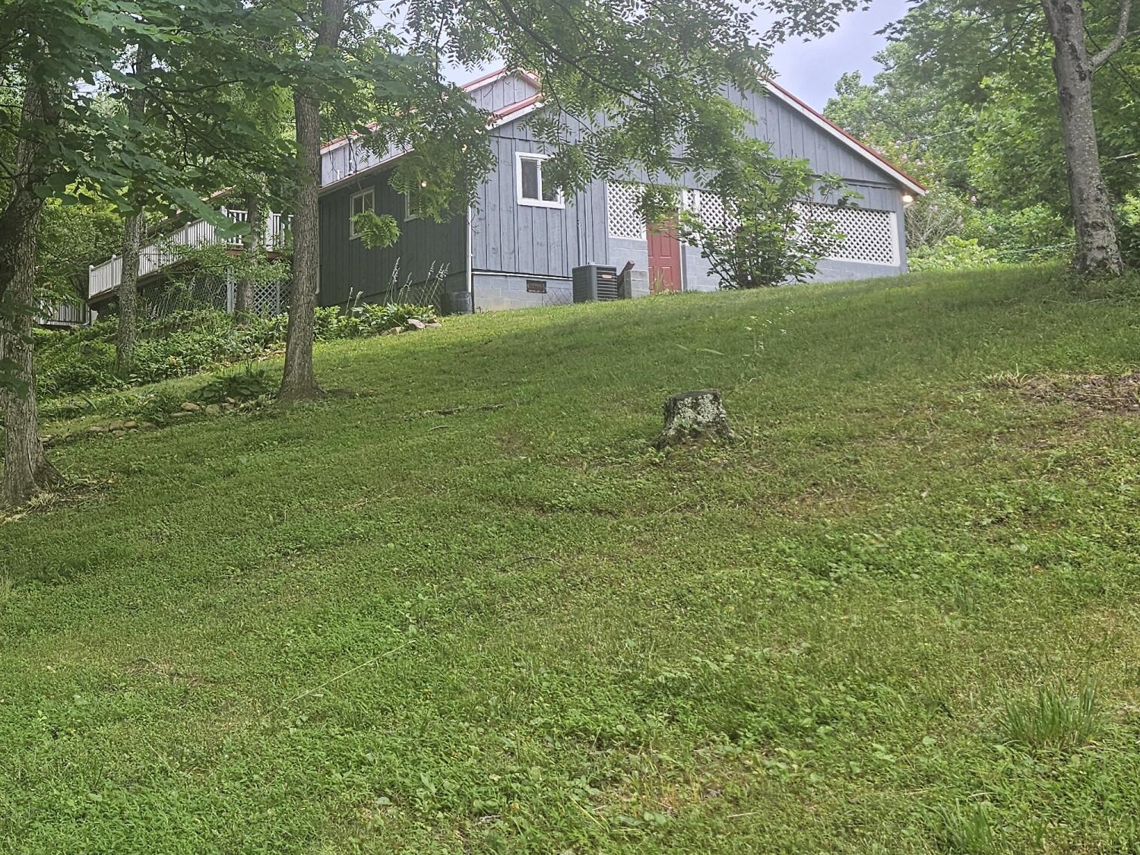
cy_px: 255
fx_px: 1515
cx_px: 6
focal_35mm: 46
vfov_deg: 31.2
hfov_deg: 37.0
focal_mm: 6.3
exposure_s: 1/180
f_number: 1.7
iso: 64
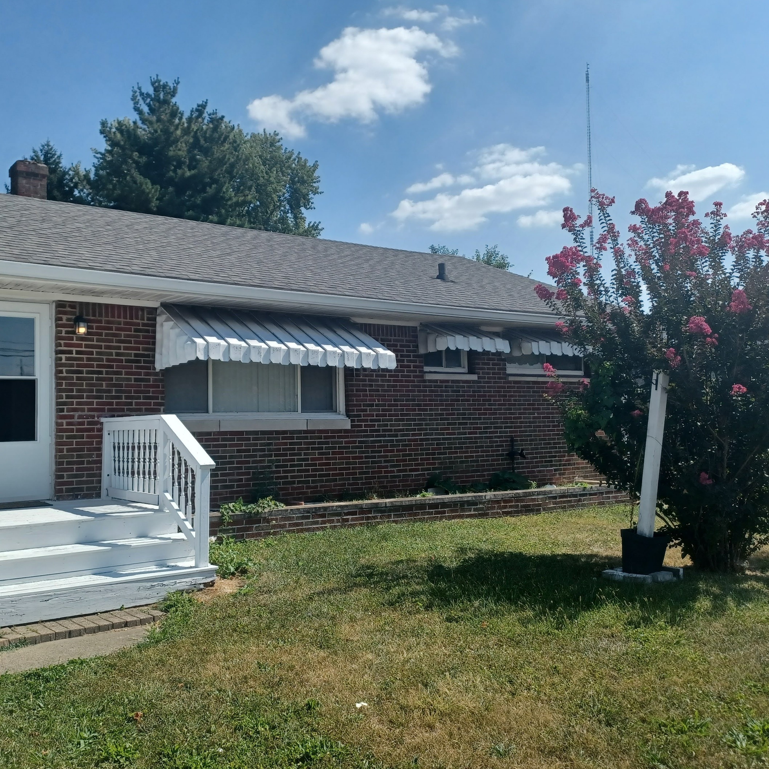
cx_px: 314
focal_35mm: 32
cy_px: 365
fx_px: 804
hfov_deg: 50.8
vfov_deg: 51.1
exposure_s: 1/571
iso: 32
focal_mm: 4.6
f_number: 1.8
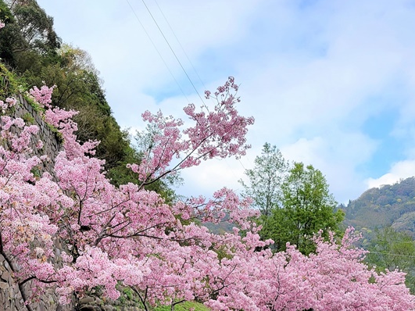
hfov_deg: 38.9
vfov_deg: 28.8
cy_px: 261
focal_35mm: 49
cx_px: 210
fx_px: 587
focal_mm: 5.4
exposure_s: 1/1704
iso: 40
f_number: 1.8
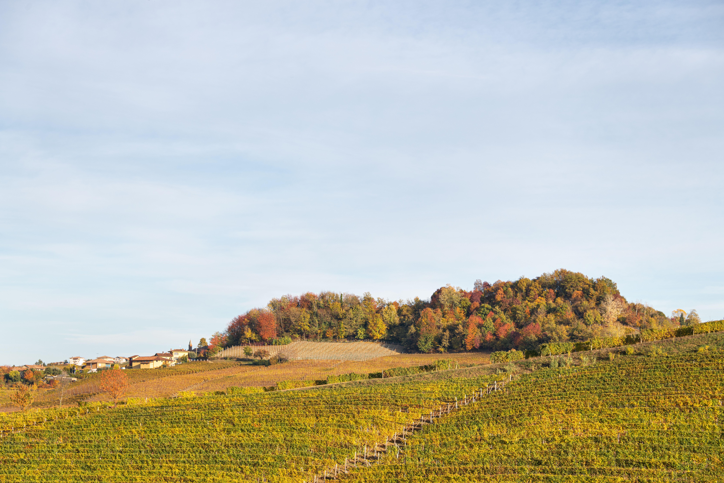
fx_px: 1810
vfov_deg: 15.2
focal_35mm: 90
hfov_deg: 22.6
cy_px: 242
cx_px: 362
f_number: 7.1
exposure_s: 1/200
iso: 64
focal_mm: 90
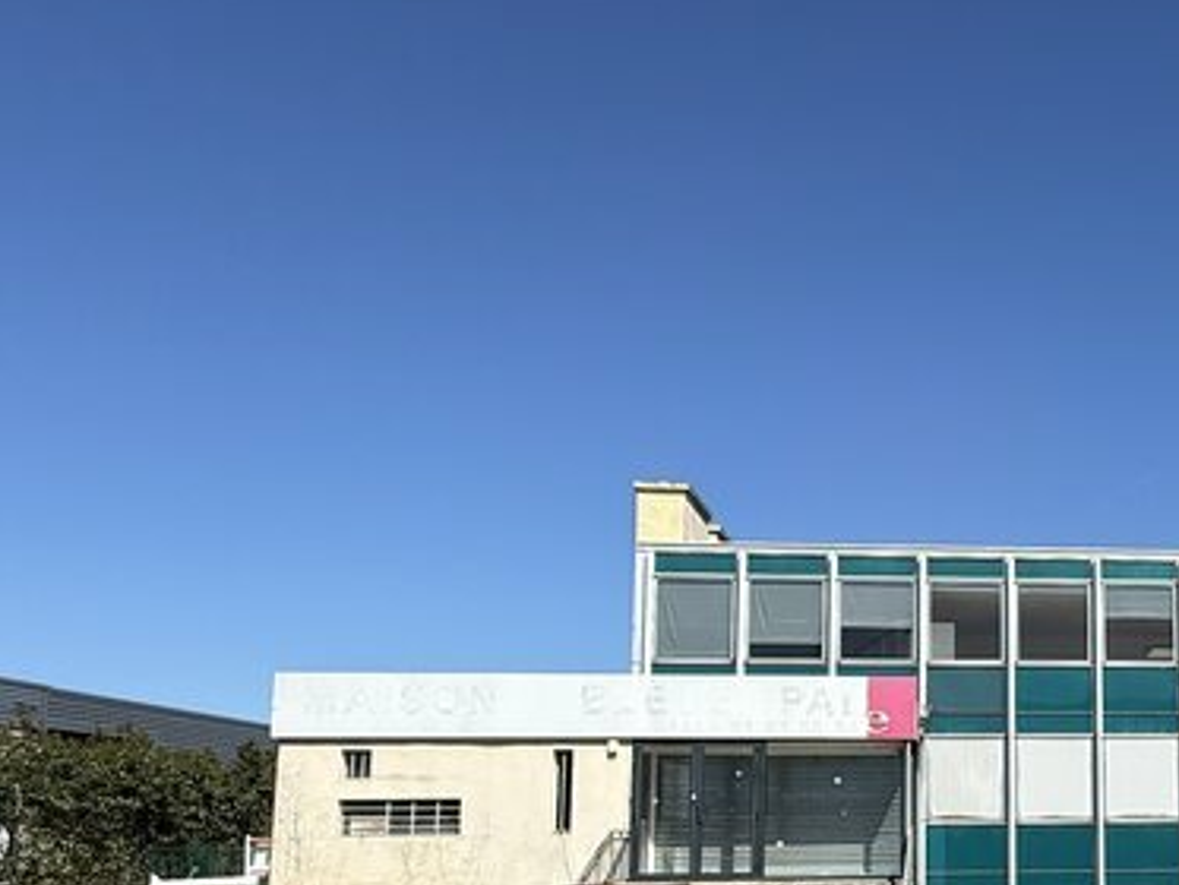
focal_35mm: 36
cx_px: 1109
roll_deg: +0.7
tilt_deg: +9.0
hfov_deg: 45.4
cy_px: 711
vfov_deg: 38.2
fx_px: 1227
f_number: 2.2
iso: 50
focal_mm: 2.22
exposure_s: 1/3289
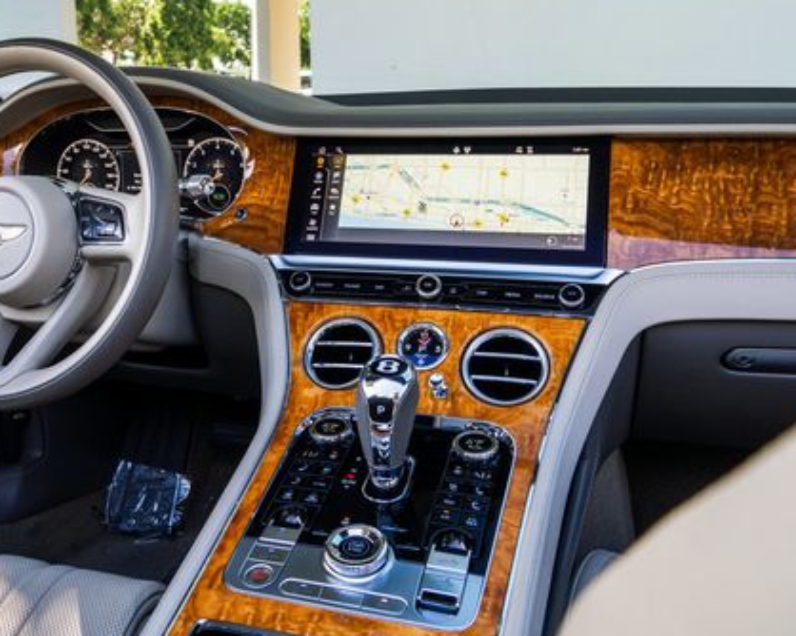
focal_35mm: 36
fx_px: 848
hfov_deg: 49.8
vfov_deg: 41.0
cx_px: 293
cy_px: 263
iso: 640
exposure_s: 1/80
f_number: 8
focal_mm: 24
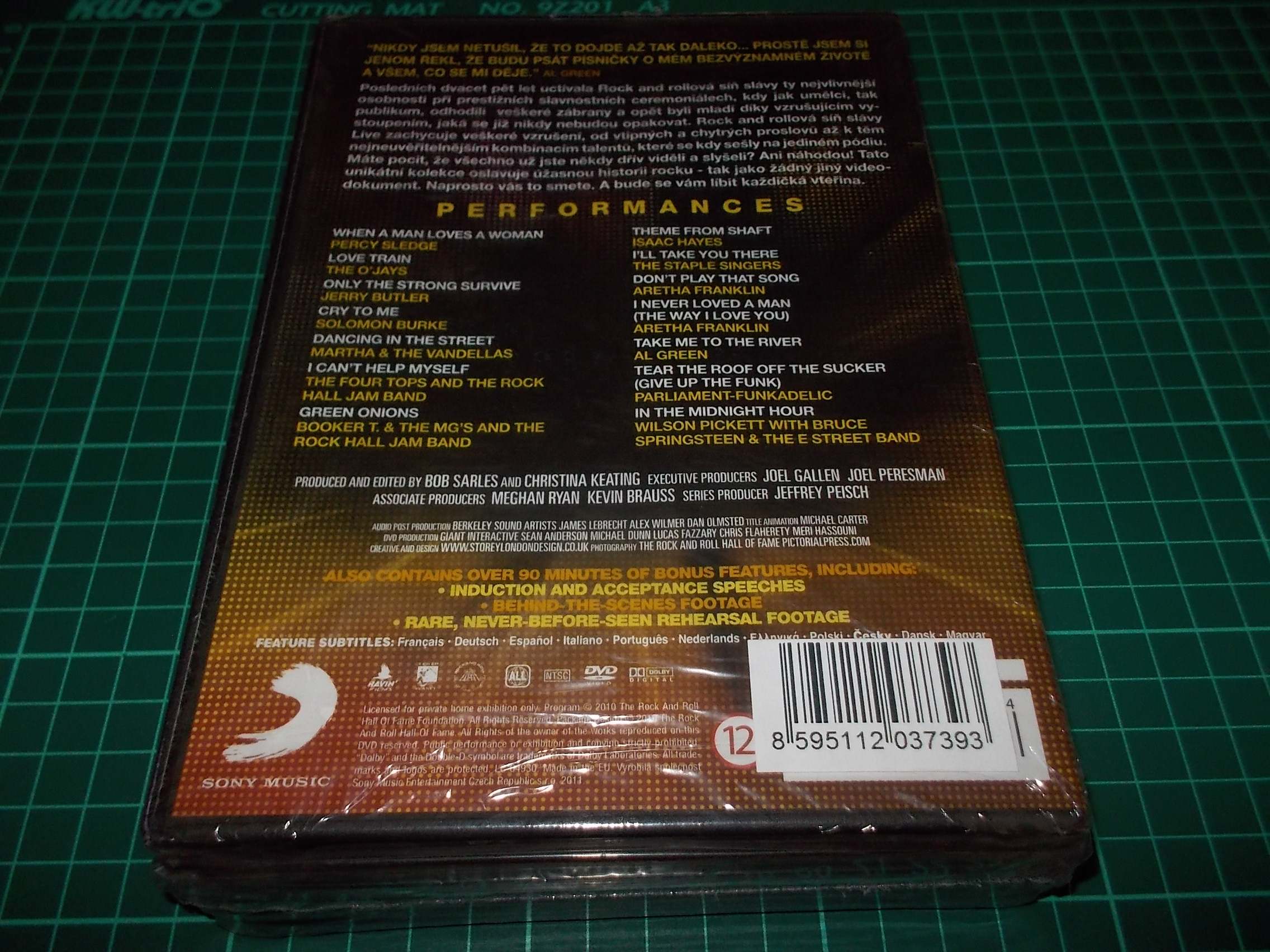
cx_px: 635
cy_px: 476
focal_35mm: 29
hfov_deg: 61.7
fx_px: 1064
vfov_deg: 48.2
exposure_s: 1/30
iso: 200
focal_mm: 4.1
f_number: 3.3
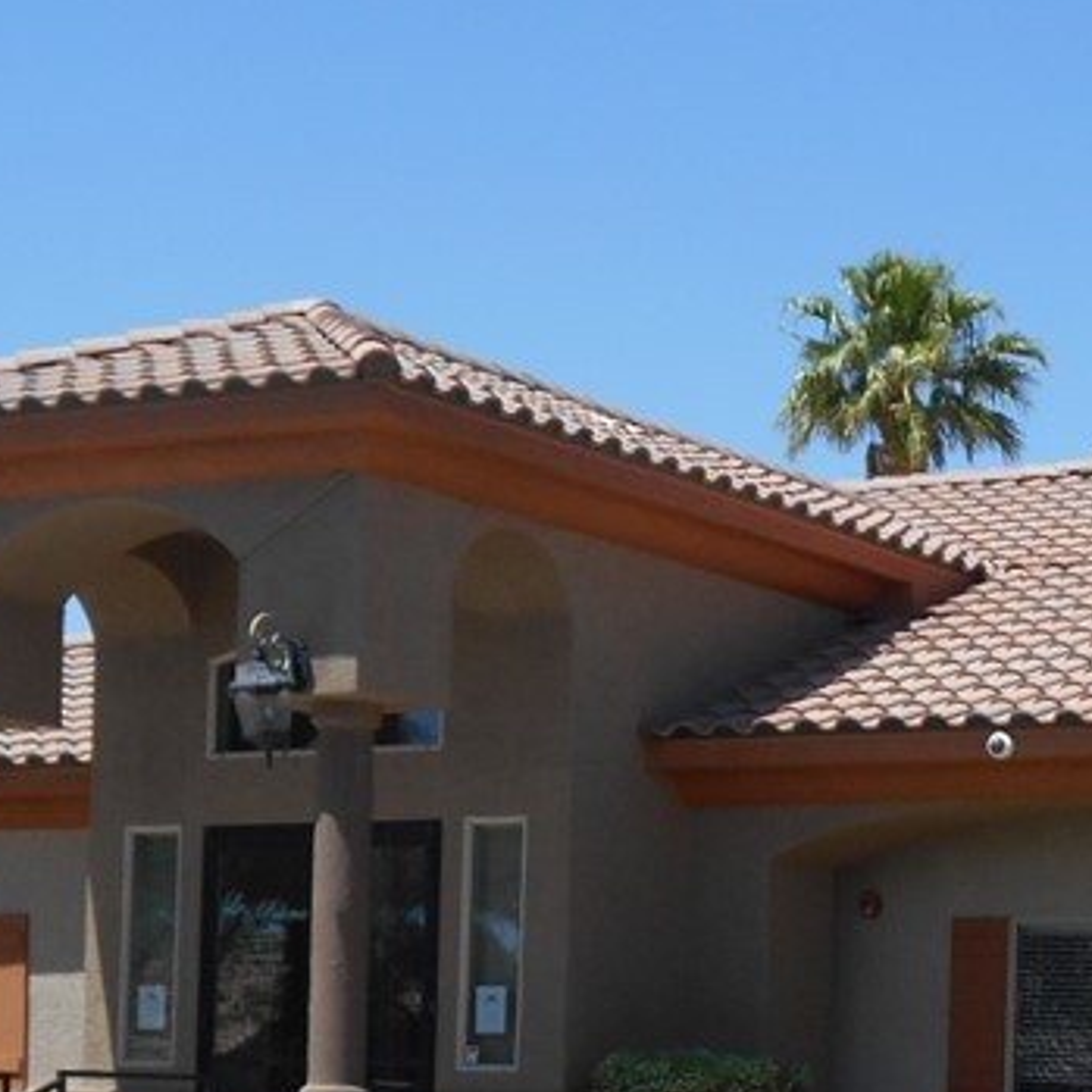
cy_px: 1133
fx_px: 3426
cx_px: 1004
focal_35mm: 96
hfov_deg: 17.8
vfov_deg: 17.6
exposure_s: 1/800
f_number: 3.9
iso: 80
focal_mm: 6.7
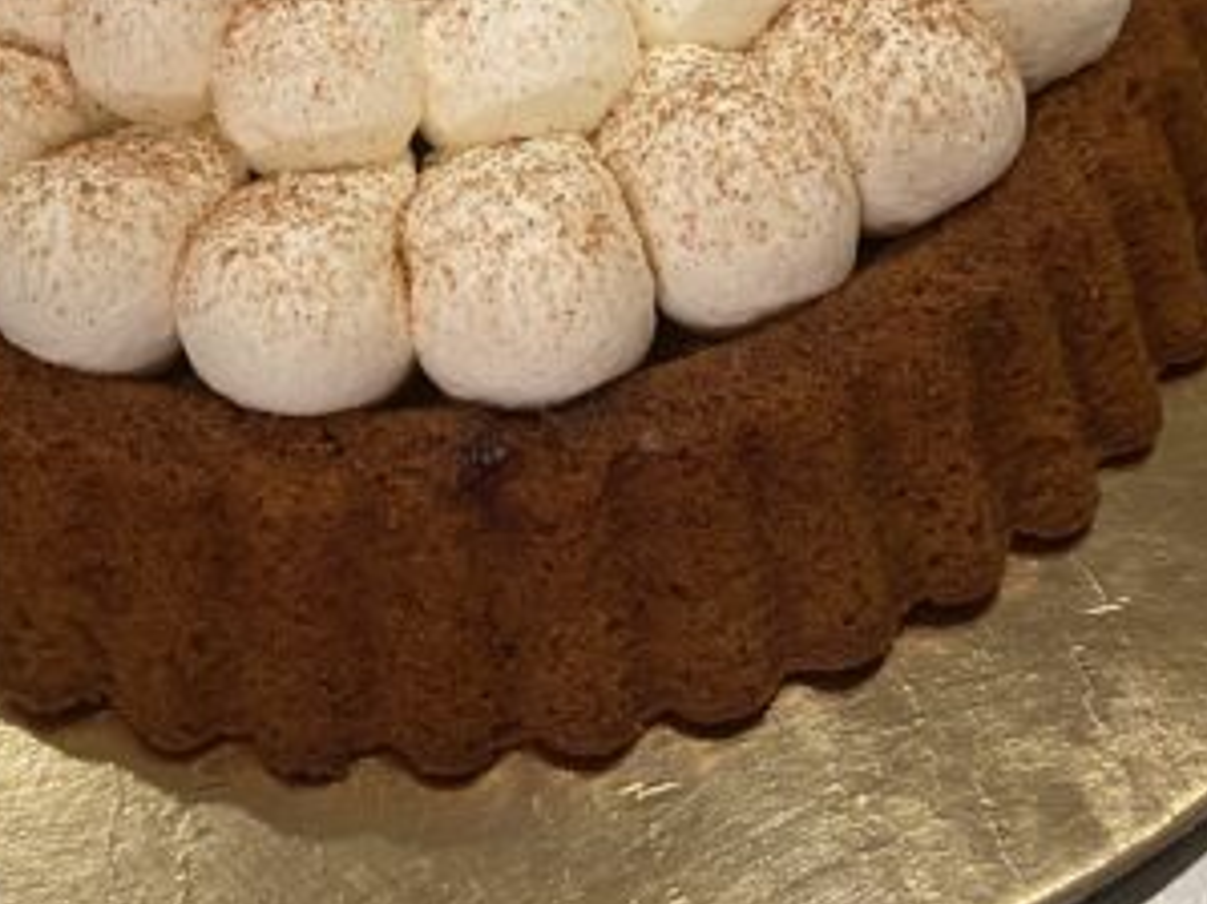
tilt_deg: -52.2
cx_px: 511
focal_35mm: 58
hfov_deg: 33.2
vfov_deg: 24.6
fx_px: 2022
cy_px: 117
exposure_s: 1/50
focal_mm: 4.25
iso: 500
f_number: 1.8
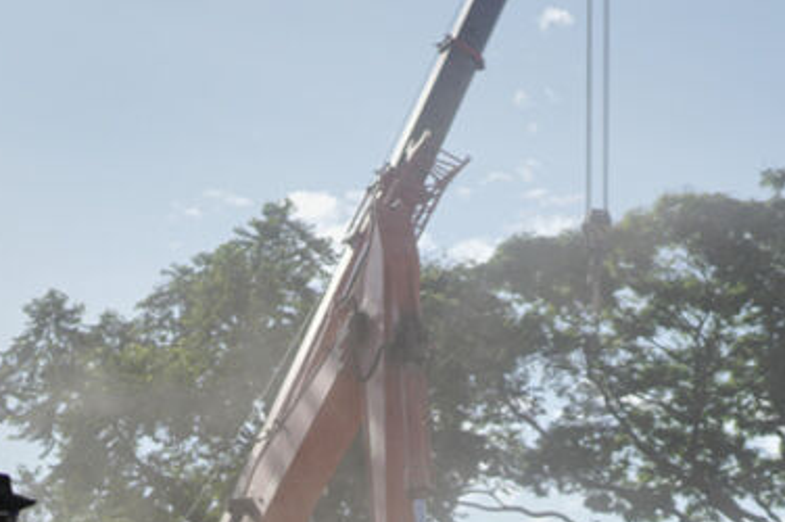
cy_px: 406
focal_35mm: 104
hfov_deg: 19.1
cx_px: 783
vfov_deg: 13.1
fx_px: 2266
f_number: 1.4
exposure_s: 1/8000
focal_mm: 35
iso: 100
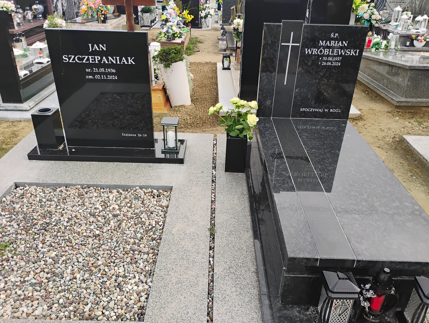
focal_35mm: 28
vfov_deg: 49.9
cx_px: 214
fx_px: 347
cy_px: 162
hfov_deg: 63.4
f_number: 1.8
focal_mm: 4.26
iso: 100
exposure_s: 1/119
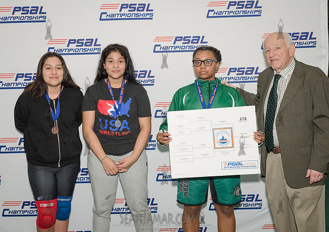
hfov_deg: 38.5
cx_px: 116
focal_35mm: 50
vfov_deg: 27.9
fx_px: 467
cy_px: 104
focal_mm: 35
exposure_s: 1/250
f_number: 5
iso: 1600
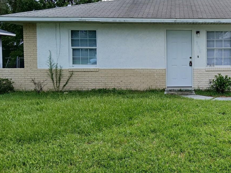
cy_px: 71
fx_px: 320
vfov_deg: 30.2
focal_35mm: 48
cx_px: 198
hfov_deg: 37.6
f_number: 1.8
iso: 20
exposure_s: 1/547
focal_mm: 3.98
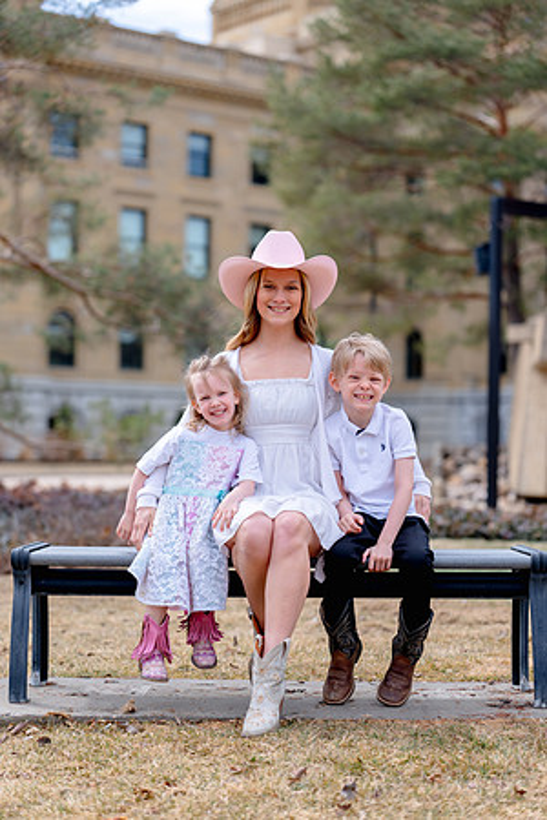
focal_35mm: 66
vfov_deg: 30.5
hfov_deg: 20.6
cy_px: 410
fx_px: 1504
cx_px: 274
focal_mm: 66
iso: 100
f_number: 2
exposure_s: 1/2500
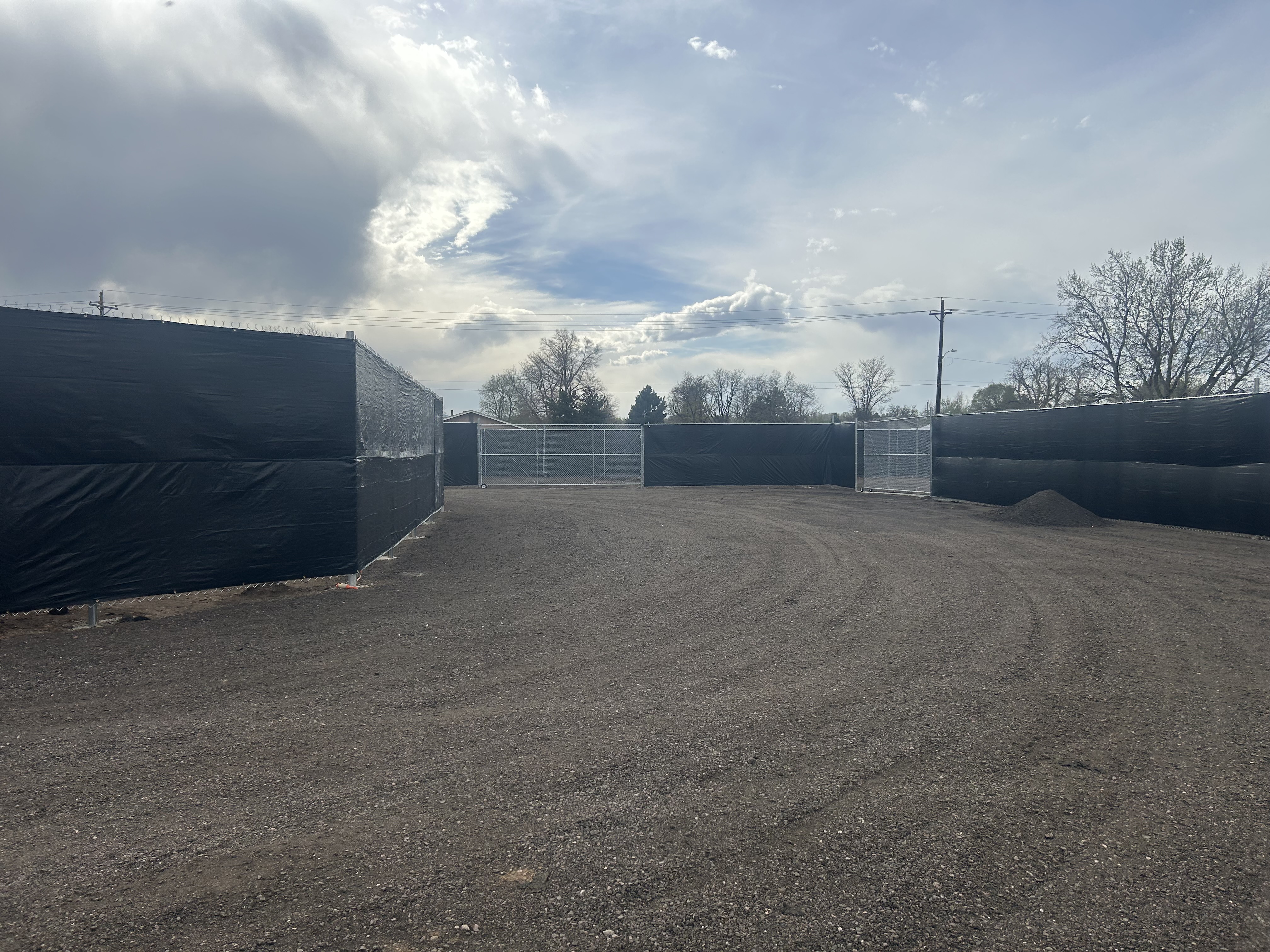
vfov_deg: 53.1
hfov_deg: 67.3
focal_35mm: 26
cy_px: 476
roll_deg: +1.9
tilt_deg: +0.6
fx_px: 954
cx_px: 635
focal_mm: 5.7
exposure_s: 1/6211
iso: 50
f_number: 1.5
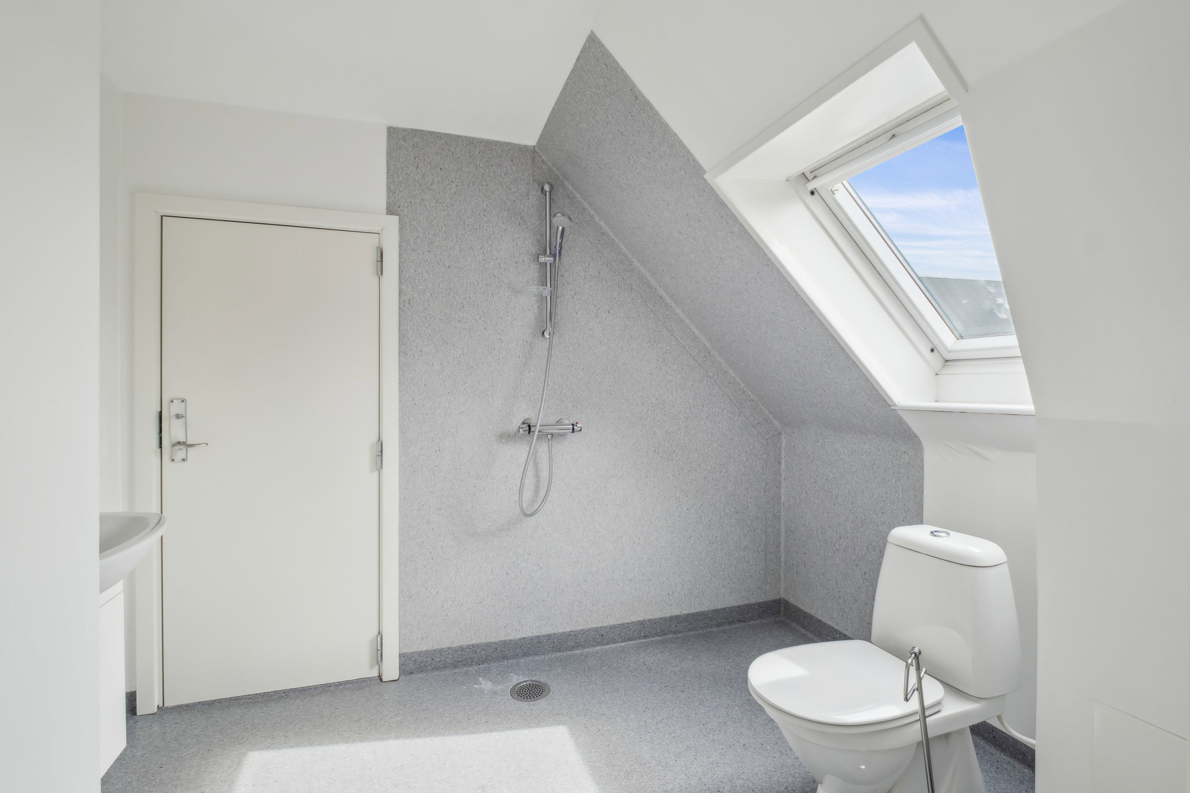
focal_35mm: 17
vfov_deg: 70.4
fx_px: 562
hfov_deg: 93.3
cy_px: 396
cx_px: 595
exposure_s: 1/25
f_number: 8
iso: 500
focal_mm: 11
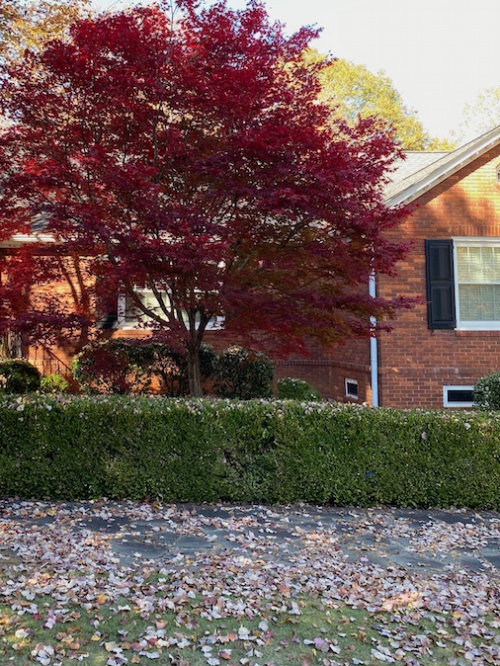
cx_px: 162
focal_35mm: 36
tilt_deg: +6.4
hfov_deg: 39.2
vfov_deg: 51.0
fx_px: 693
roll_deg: -0.6
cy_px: 270
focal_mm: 4.25
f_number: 1.8
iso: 64
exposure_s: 1/121
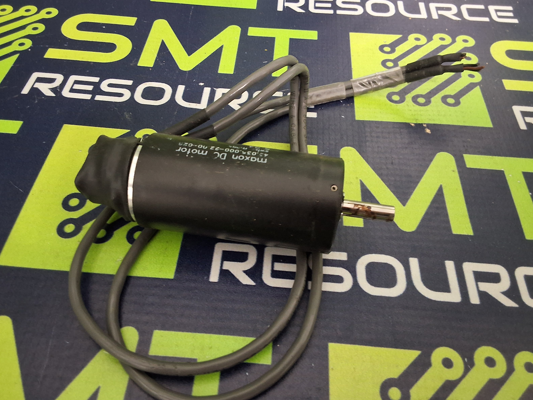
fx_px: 447
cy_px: 199
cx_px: 262
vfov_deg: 48.2
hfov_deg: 61.6
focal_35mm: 29
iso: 320
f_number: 1.9
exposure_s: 1/20
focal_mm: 2.91
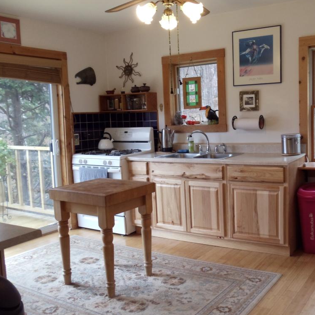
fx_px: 546
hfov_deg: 32.1
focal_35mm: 53
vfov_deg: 32.2
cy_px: 158
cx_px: 186
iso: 200
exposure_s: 1/30
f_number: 3.5
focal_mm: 6
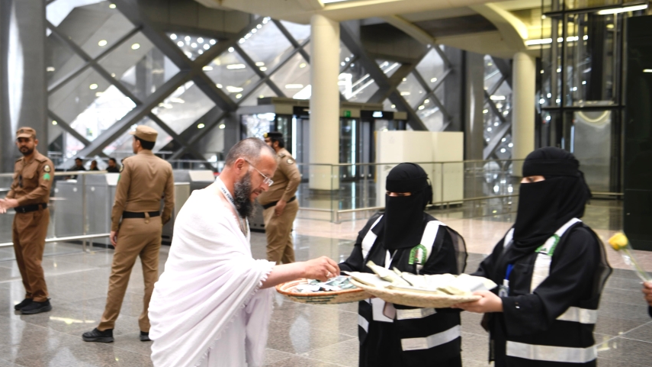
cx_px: 300
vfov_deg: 24.4
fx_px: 847
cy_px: 176
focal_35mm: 49
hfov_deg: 42.1
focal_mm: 40
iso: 800
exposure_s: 1/100
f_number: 2.8
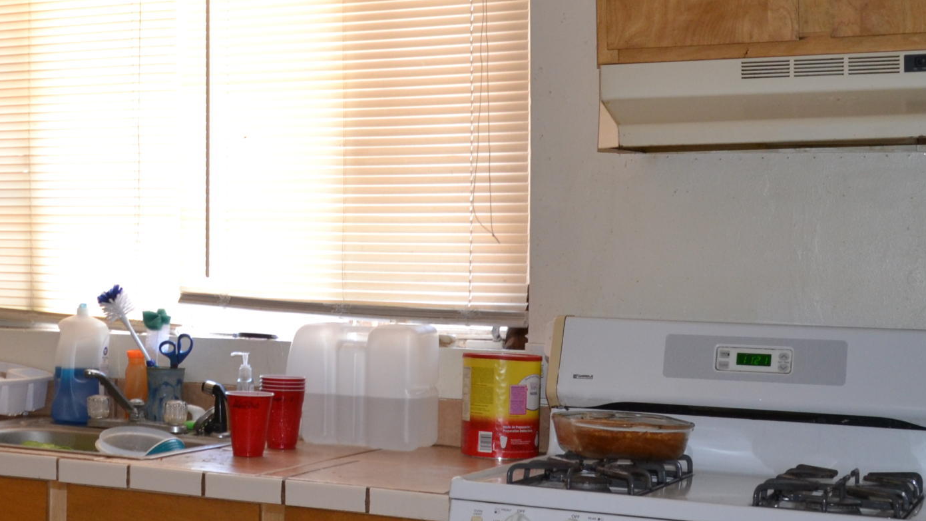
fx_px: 1498
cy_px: 229
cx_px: 46
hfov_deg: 32.2
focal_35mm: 61
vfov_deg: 19.7
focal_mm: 18
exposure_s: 1/60
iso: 400
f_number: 3.5
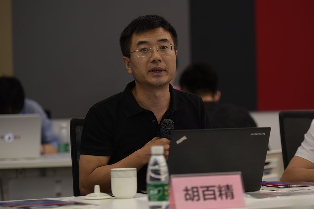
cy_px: 102
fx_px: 1222
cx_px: 161
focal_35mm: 140
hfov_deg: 14.6
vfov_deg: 9.8
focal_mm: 130
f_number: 2.8
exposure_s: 1/250
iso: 500
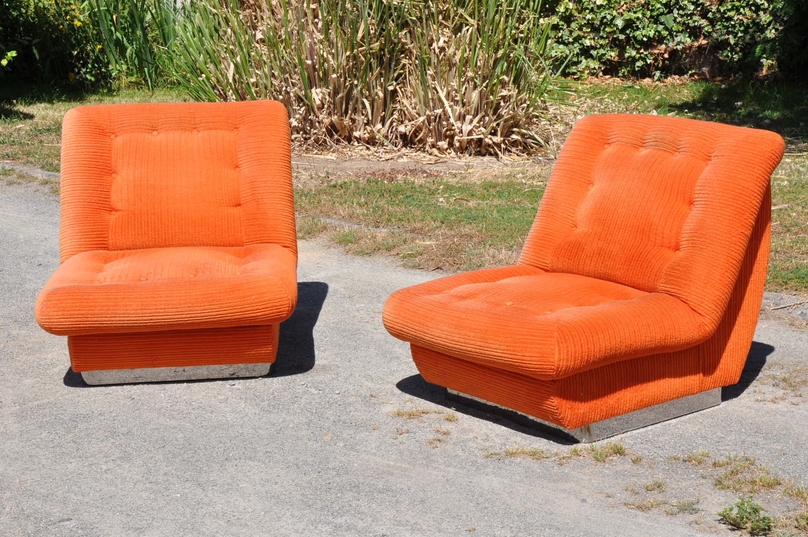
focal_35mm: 75
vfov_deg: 18.1
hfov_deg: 27.0
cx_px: 404
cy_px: 268
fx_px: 1681
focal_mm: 50
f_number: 13
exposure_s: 1/180
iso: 250
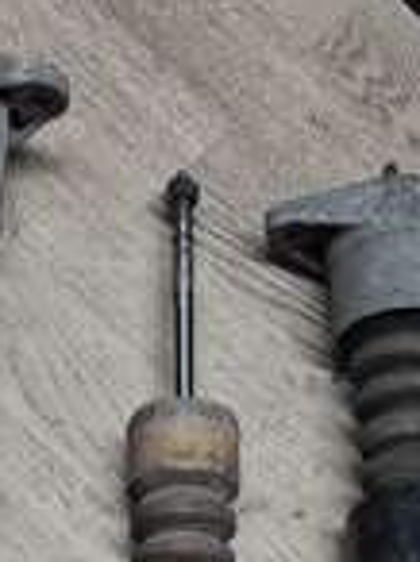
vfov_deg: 21.6
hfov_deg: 18.5
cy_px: 785
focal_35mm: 79
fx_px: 1282
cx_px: 131
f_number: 1.8
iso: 640
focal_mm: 5.59
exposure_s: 1/100
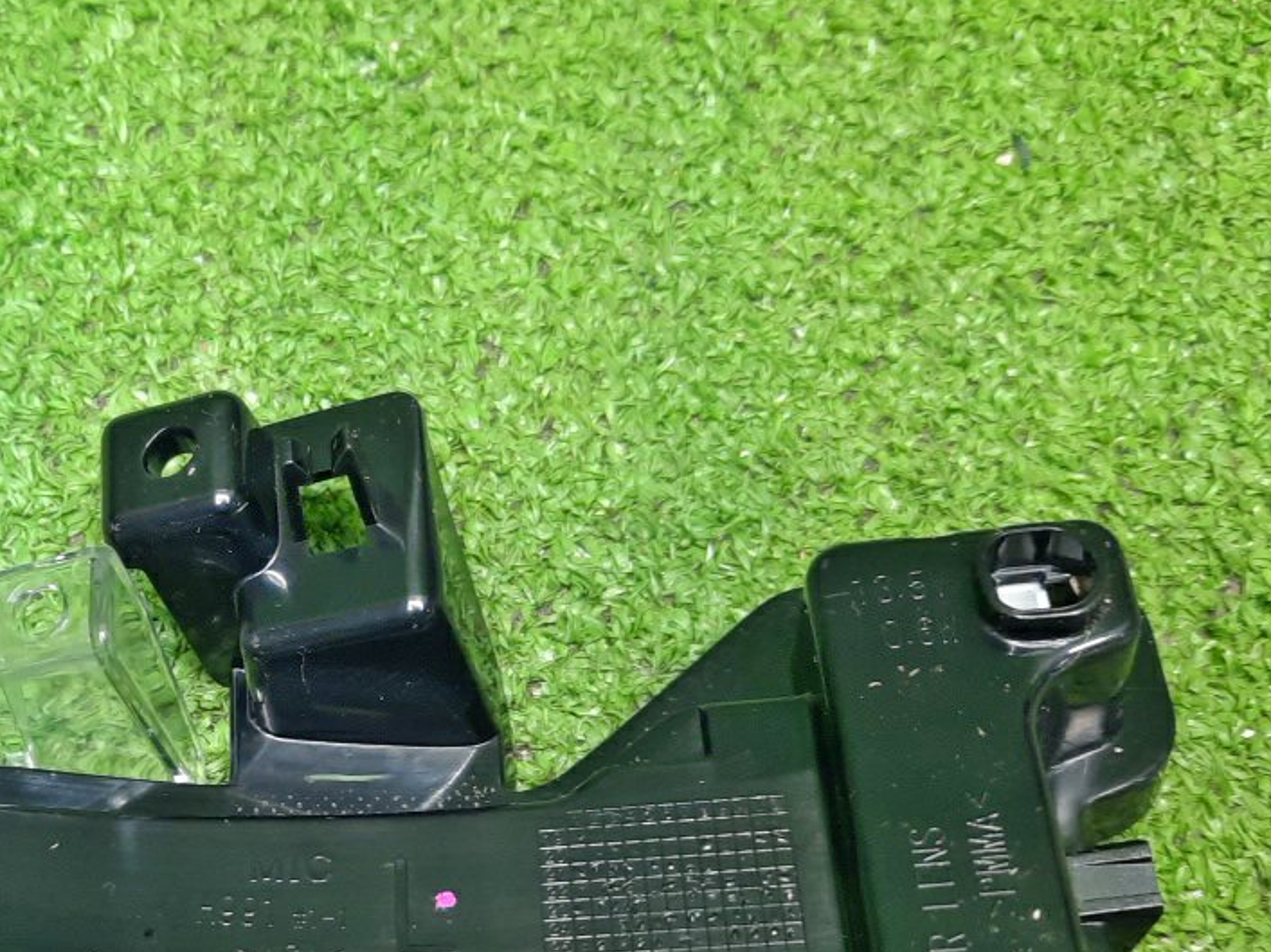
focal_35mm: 51
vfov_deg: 28.1
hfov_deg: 36.1
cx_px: 230
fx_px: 1872
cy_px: 723
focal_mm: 4.6
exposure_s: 1/50
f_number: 2
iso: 261
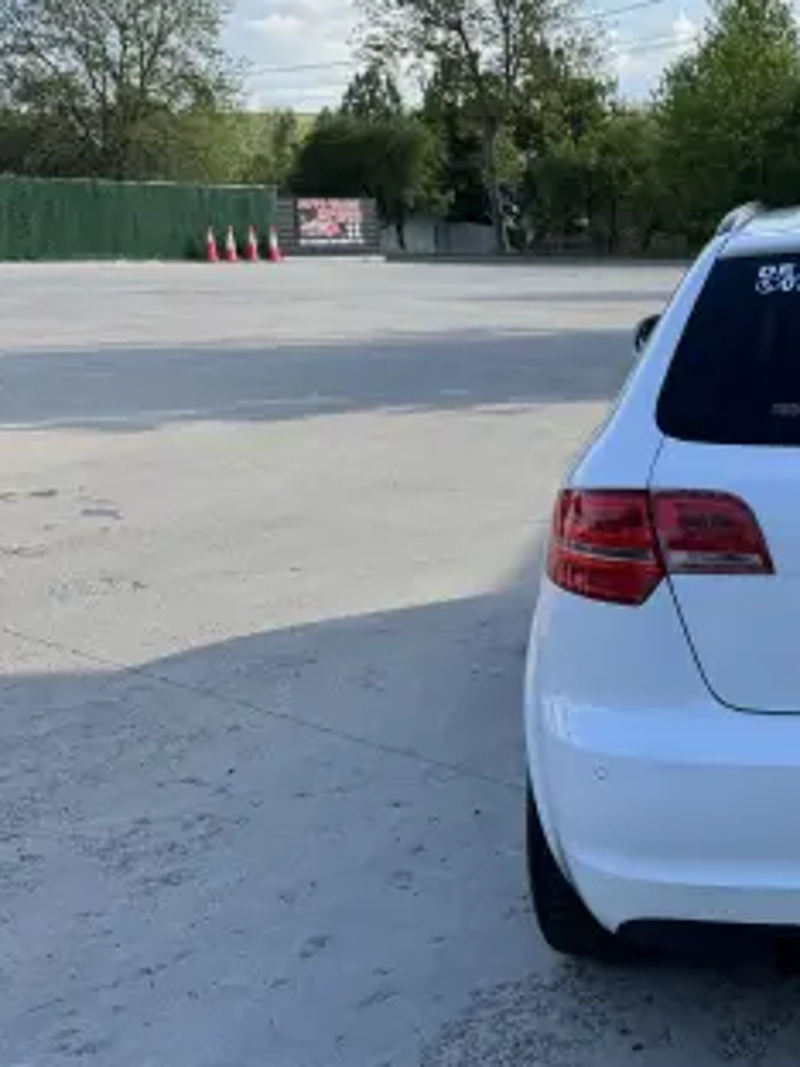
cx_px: 1019
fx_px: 1541
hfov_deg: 25.4
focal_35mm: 50
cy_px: 513
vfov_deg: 38.2
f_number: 1.78
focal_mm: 6.76
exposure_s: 1/1131
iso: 80
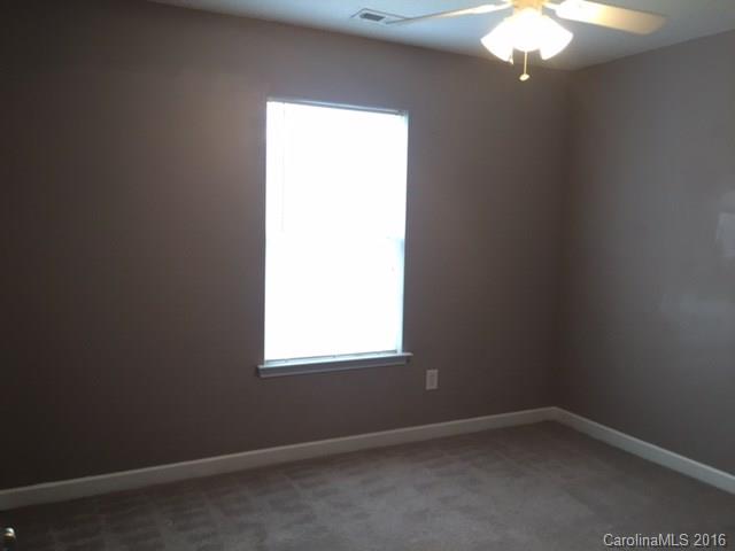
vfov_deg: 48.2
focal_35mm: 29
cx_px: 368
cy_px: 276
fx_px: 616
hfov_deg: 61.7
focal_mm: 4.15
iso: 80
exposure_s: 1/30
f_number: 2.2
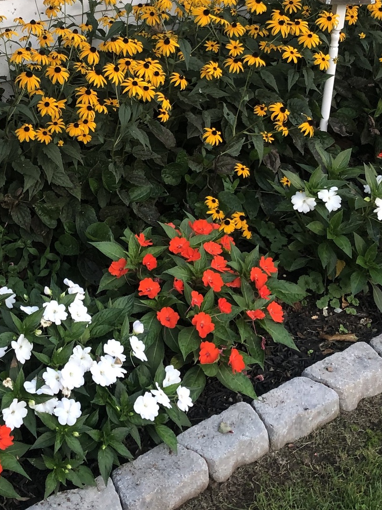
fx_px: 883
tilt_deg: -24.2
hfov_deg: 23.9
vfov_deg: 31.8
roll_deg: +0.1
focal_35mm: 60
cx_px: 63
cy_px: 153
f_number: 1.8
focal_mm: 3.99
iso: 25
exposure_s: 1/40
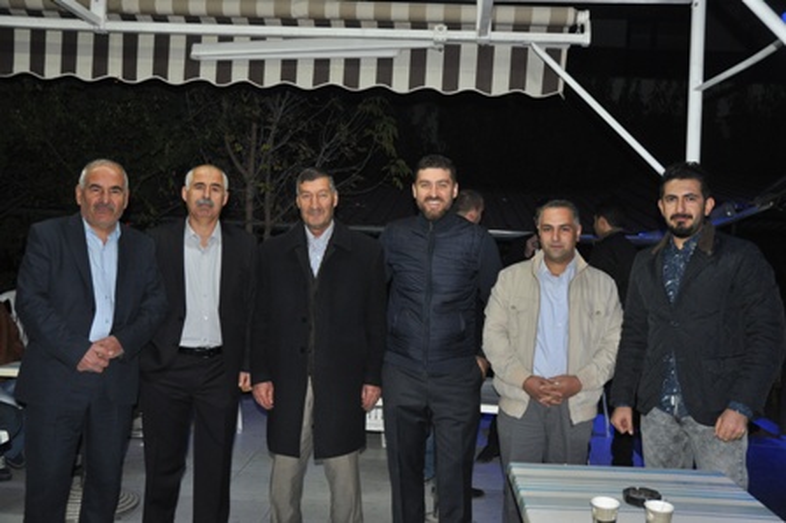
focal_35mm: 36
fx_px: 785
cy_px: 262
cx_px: 393
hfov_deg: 53.2
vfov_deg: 36.8
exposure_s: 1/60
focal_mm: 24
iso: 800
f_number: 3.8
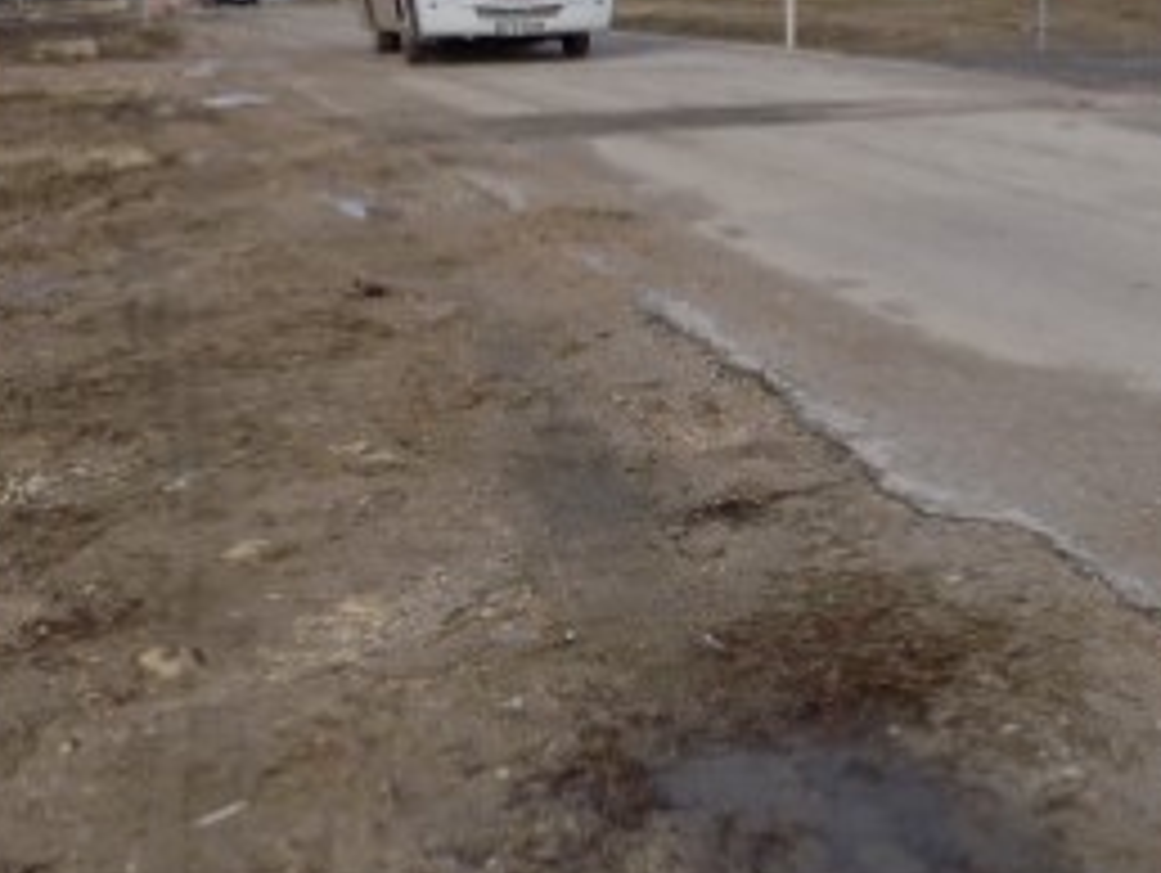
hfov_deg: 33.6
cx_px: 724
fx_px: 1914
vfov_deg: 25.6
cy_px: 288
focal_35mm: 57
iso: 80
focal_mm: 4
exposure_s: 1/1250
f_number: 3.1
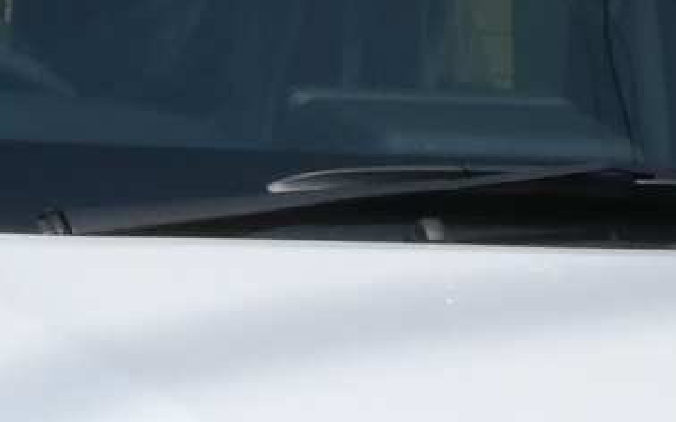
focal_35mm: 272
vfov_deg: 4.8
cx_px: 444
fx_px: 5010
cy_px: 354
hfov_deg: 7.7
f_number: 8
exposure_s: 1/320
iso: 80
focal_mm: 6.7
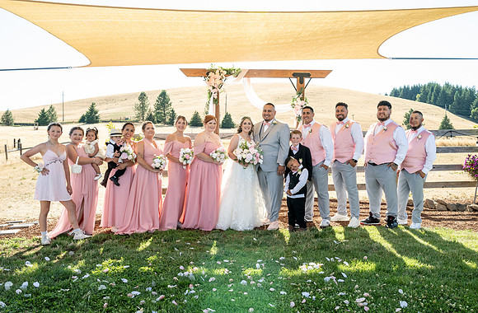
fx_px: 485
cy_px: 147
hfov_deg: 52.5
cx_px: 249
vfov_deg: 35.8
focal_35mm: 37
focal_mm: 35
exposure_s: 1/320
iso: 640
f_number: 8
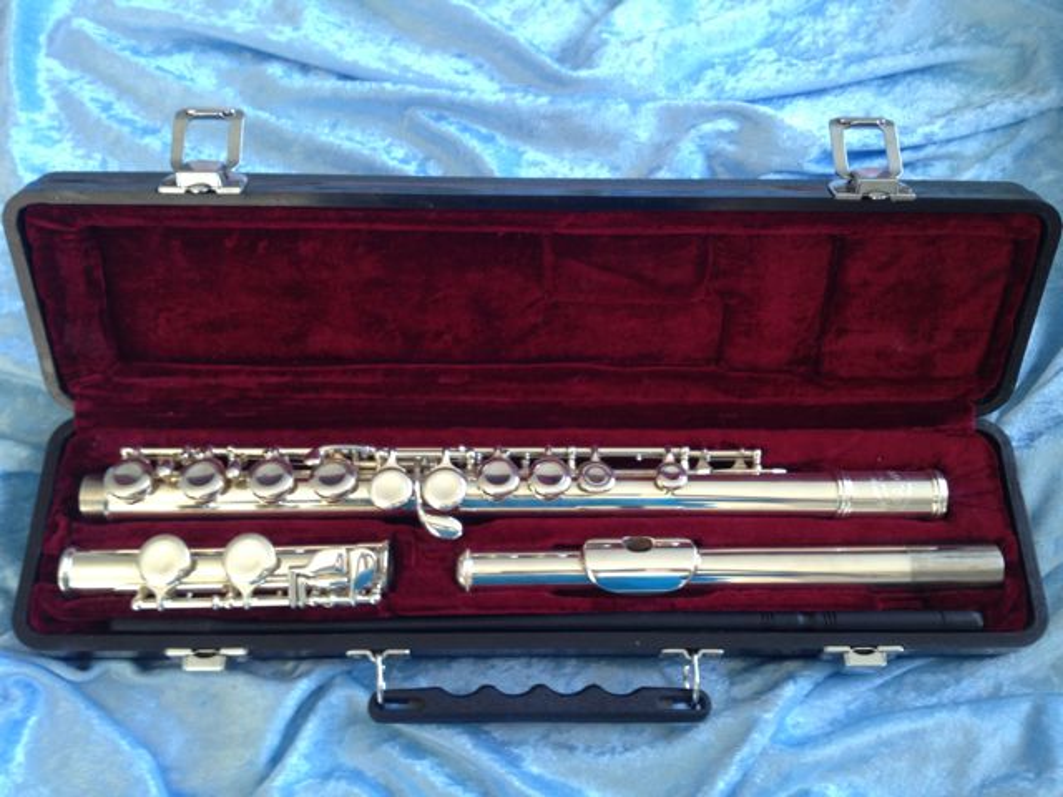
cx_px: 532
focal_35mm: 35
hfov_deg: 52.6
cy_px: 398
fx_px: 1075
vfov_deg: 40.7
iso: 100
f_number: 2.4
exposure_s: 1/20
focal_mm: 4.28
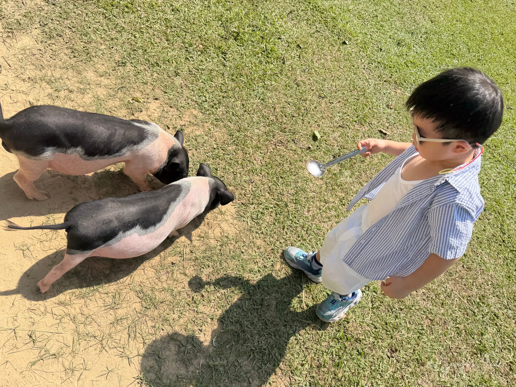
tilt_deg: -54.5
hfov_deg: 71.6
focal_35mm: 24
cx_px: 258
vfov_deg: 56.8
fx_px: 358
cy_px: 194
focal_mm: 6.76
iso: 80
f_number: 1.78
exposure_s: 1/3953
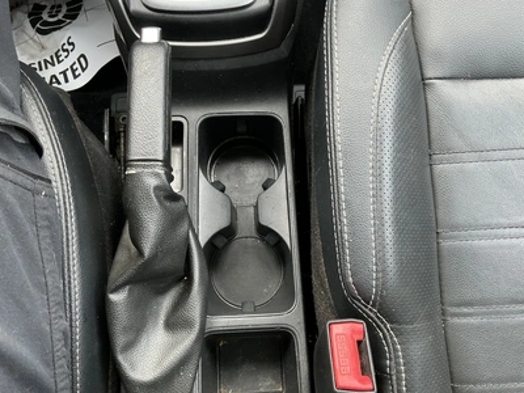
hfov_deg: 63.4
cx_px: 262
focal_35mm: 28
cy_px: 196
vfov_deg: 49.7
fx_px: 424
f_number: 1.8
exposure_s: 1/74
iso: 64
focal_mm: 3
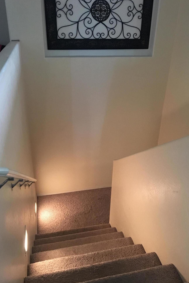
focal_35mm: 31
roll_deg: -1.0
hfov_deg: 42.3
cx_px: 98
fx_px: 244
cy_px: 140
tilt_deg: -24.8
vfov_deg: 60.3
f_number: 2.2
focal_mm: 4.15
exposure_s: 1/15
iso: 320
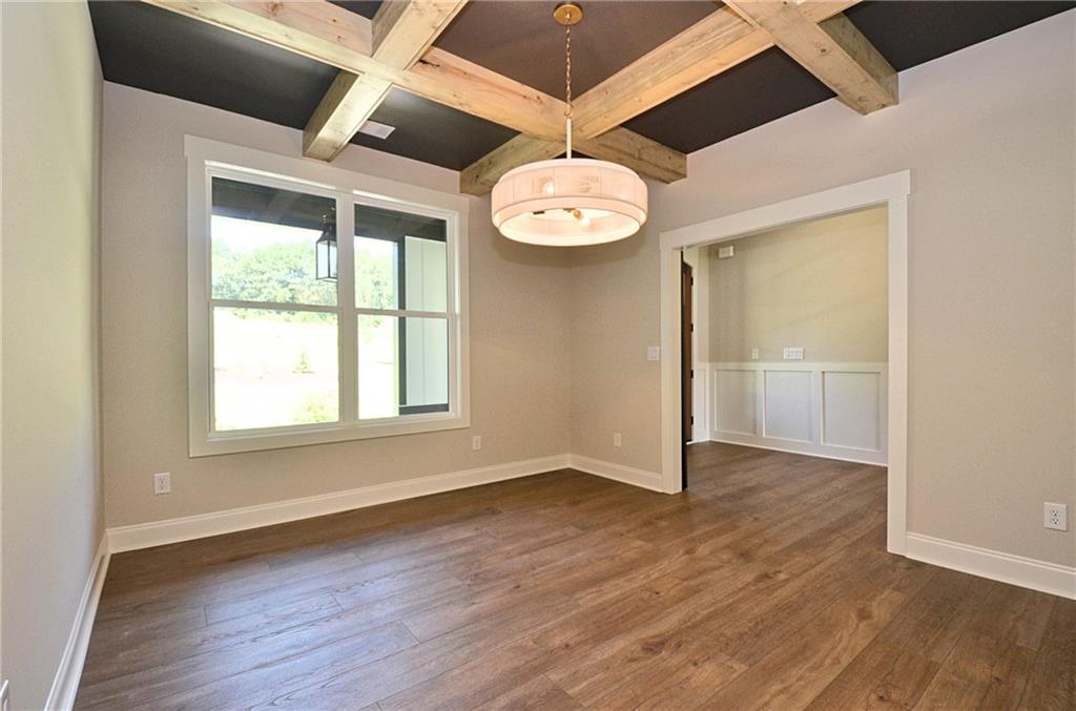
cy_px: 356
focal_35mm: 15
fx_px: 447
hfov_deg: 100.5
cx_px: 538
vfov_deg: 77.0
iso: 400
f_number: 5.6
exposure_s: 1/80
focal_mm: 10
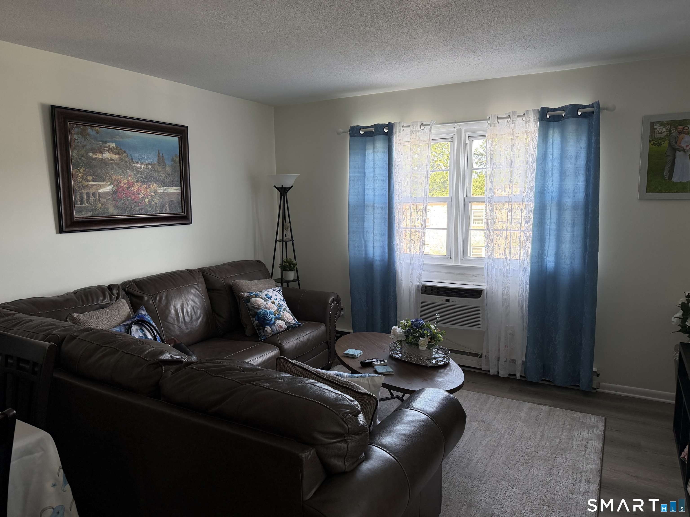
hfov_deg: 71.6
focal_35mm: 24
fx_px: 478
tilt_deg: -7.8
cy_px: 258
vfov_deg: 56.8
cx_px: 345
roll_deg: +1.9
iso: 200
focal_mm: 6.76
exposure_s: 1/100
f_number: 1.78
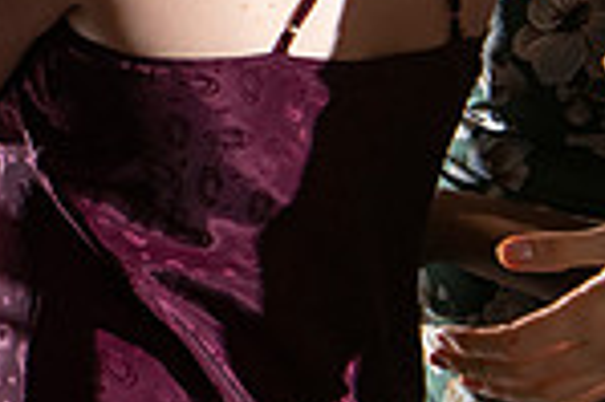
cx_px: -632
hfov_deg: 3.8
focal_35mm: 539
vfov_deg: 2.5
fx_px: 9048
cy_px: -106
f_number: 9
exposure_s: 1/160
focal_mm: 125
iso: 800
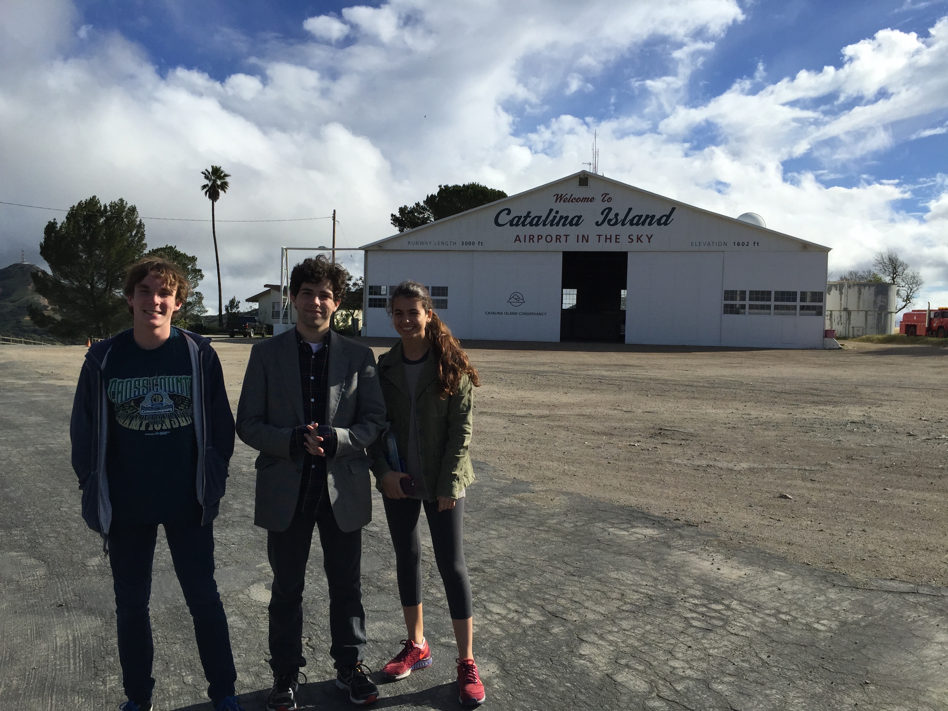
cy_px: 356
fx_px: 794
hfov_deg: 61.7
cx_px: 474
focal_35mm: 29
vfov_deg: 48.2
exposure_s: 1/4405
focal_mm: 4.15
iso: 32
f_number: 2.2
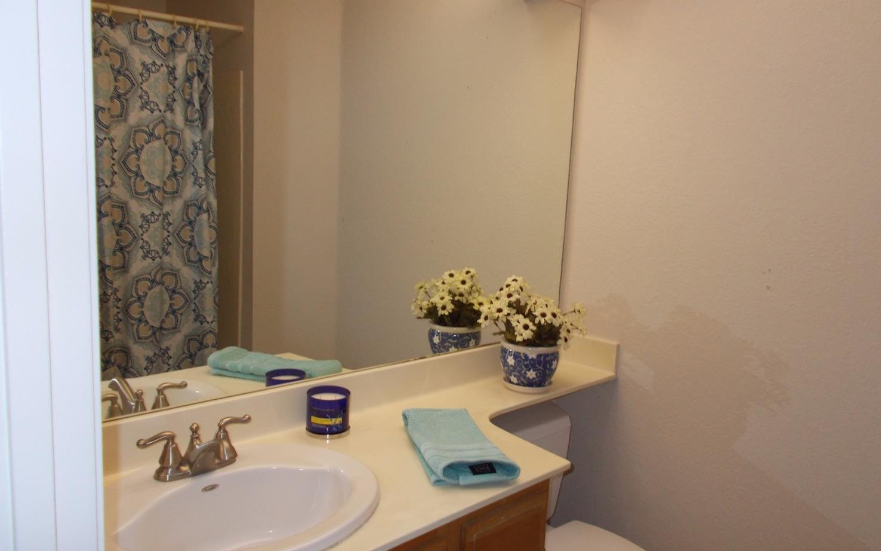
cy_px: 295
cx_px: 438
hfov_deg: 66.5
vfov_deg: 44.5
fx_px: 672
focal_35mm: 28
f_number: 3.2
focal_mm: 4.6
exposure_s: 1/25
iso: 200
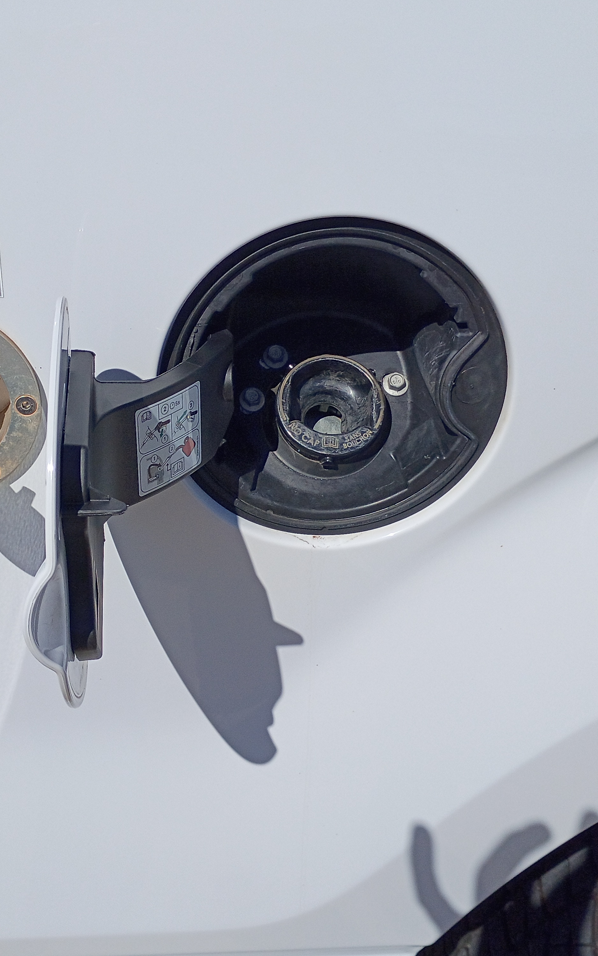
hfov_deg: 30.4
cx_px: 229
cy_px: 475
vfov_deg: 47.2
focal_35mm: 42
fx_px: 1095
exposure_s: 1/3460
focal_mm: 4.27
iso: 106
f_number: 1.8
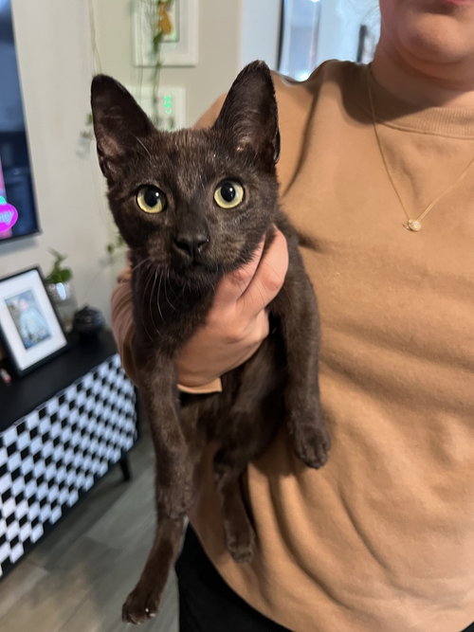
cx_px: 237
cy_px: 316
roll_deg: -2.2
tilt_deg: -21.8
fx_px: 475
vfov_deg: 67.3
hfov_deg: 53.0
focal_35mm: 26
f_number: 1.5
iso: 500
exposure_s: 1/45
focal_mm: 5.7
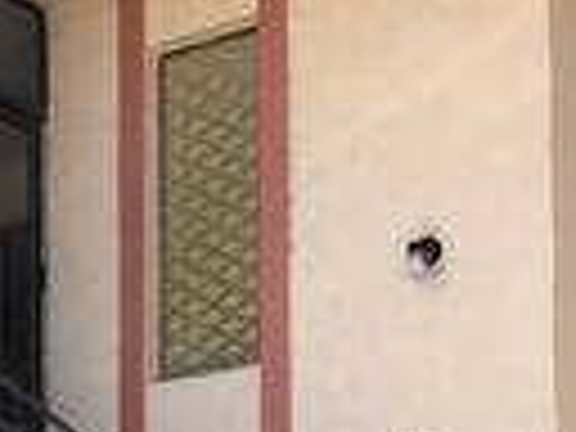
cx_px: 0
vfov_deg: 13.0
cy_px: 587
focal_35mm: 109
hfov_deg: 17.6
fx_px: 1814
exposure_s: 1/742
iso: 20
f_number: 1.8
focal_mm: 3.99
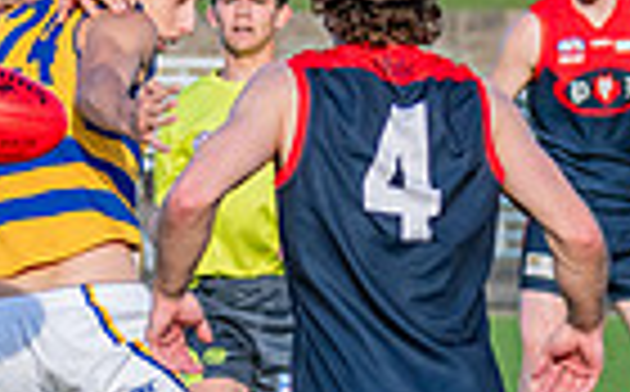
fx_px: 14468
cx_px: 148
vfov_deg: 1.6
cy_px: 94
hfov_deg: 2.5
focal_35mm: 844
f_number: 6.3
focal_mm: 170
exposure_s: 1/1600
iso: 800
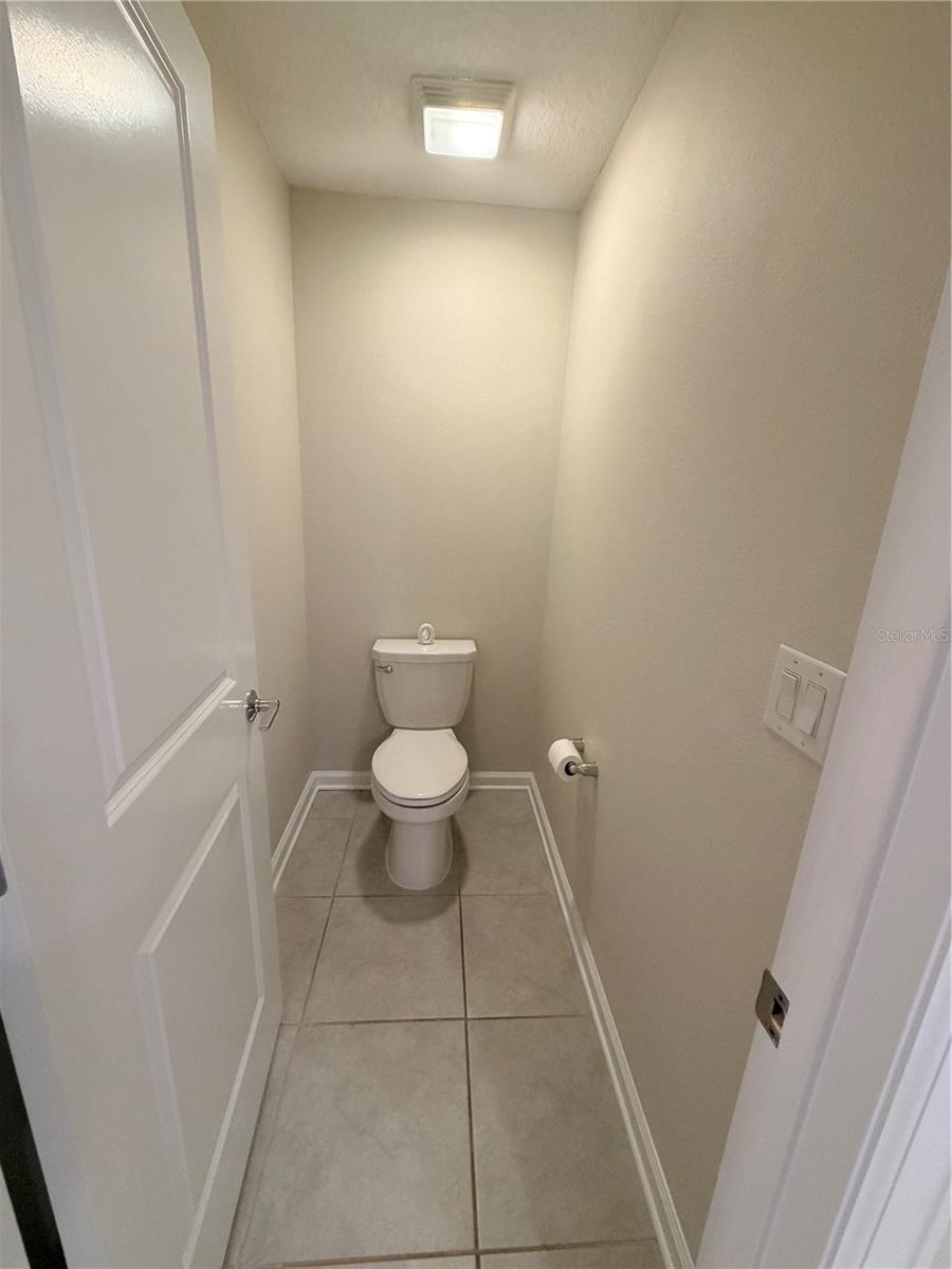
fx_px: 513
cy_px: 634
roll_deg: -3.2
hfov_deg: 85.7
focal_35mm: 14
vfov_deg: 102.1
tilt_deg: -15.1
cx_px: 476
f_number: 2.2
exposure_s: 1/60
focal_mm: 2.22
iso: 320
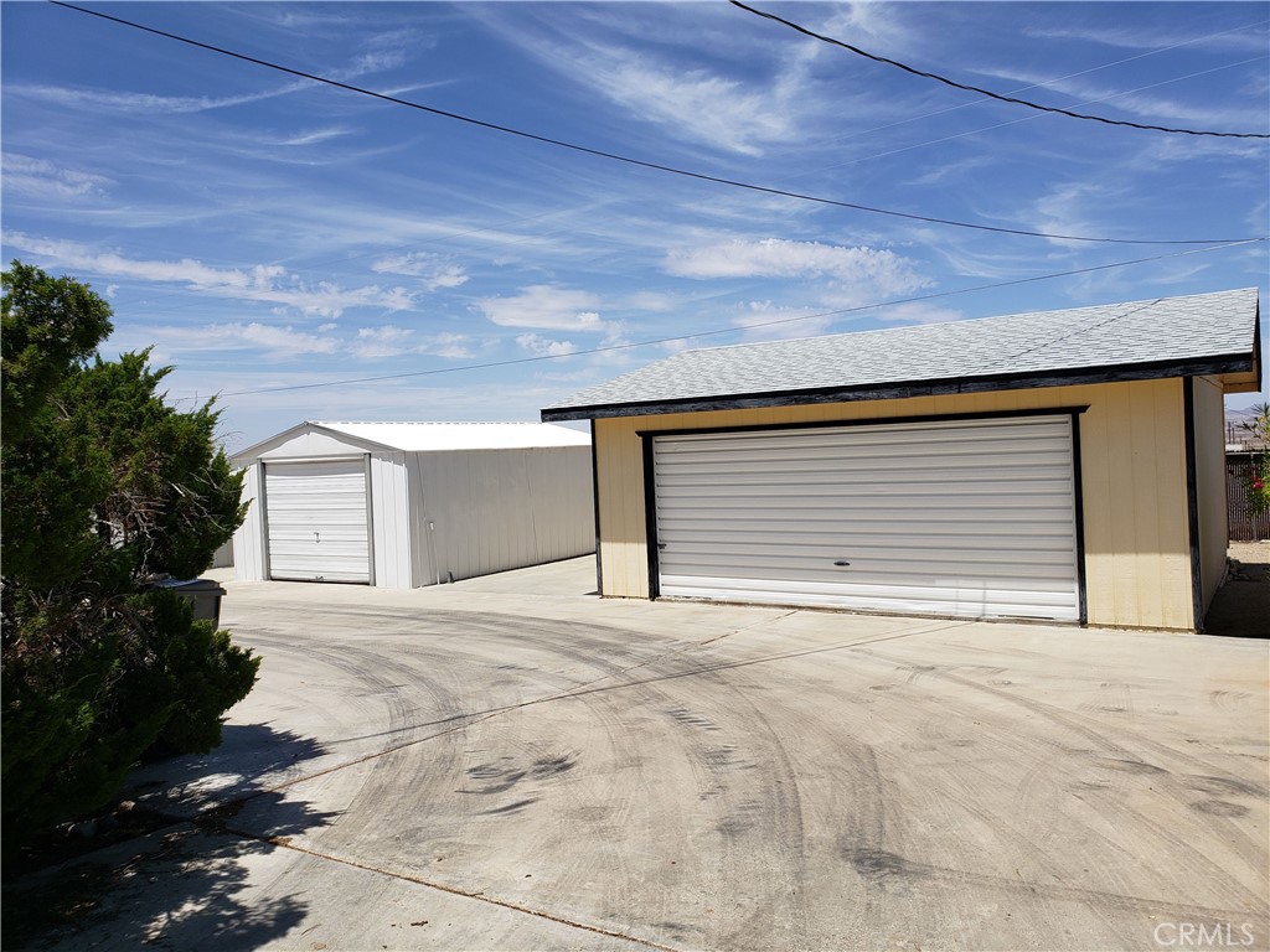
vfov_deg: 53.1
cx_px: 635
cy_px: 476
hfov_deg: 67.3
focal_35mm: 26
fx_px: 954
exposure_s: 1/2684
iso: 50
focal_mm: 4.3
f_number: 2.4
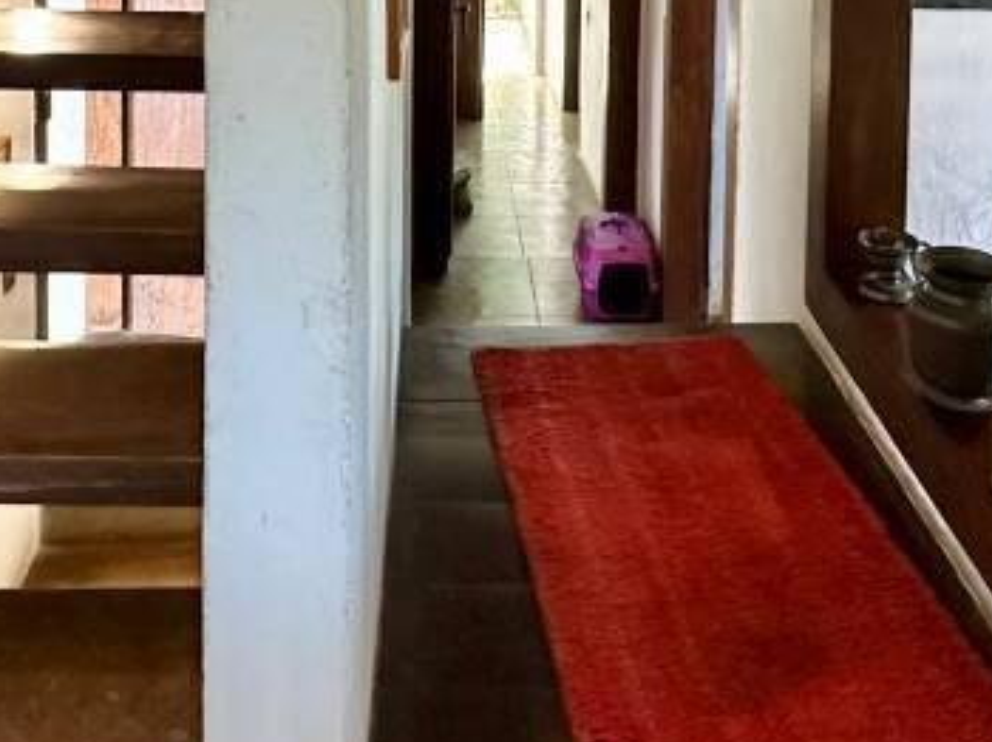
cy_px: -170
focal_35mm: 41
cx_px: 482
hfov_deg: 45.8
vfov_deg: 29.6
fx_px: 1174
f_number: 2.2
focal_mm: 2.22
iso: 400
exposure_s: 1/60
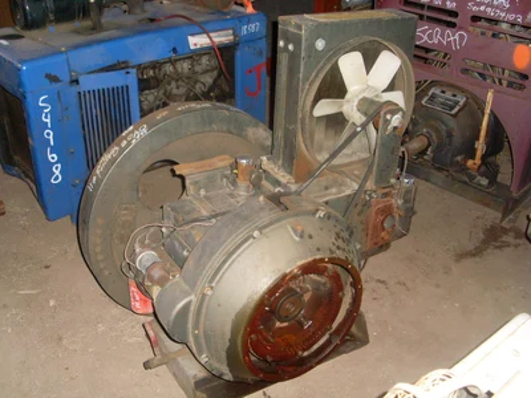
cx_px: 266
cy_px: 199
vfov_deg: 37.7
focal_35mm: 38
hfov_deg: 49.0
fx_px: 583
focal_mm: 6.3
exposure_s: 1/45
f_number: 3
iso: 160
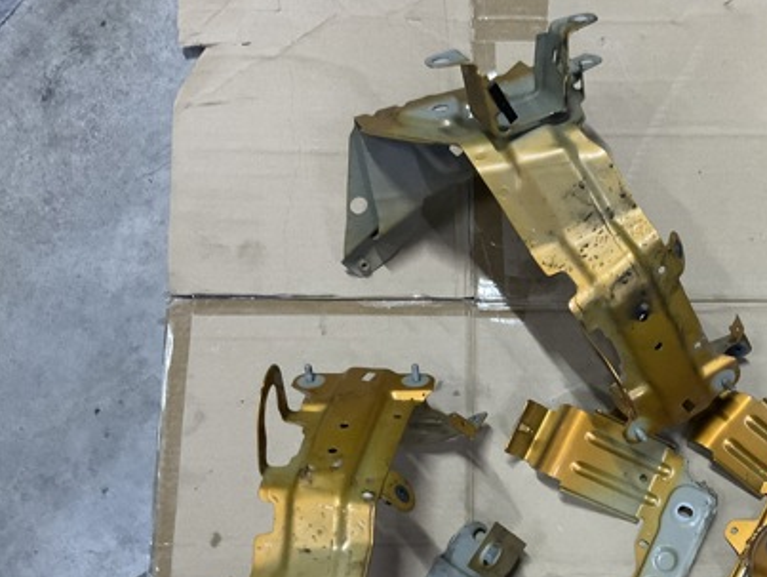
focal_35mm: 46
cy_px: 442
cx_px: 601
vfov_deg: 30.9
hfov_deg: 39.7
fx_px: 1020
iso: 320
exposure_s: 1/33
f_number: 1.8
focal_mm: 3
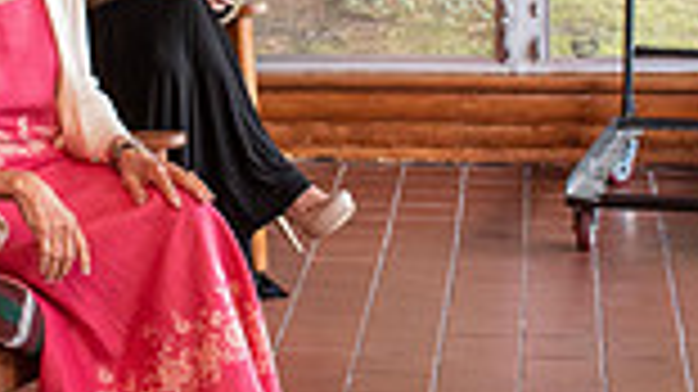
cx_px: 306
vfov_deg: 8.2
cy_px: 49
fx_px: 2719
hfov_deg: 14.6
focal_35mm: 147
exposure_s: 1/100
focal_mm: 25
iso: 800
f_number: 5
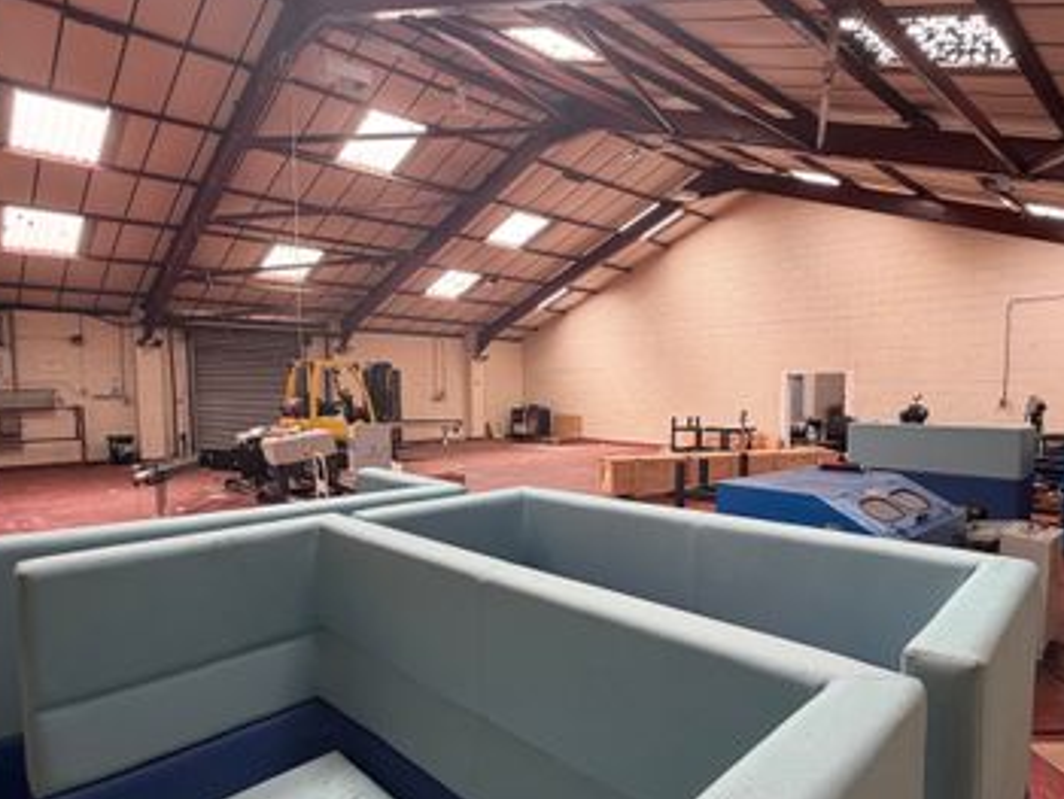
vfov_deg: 78.0
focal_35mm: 16
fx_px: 492
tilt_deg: -3.1
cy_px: 434
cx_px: 562
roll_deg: +0.2
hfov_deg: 94.4
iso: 100
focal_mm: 2.22
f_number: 2.2
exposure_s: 1/121
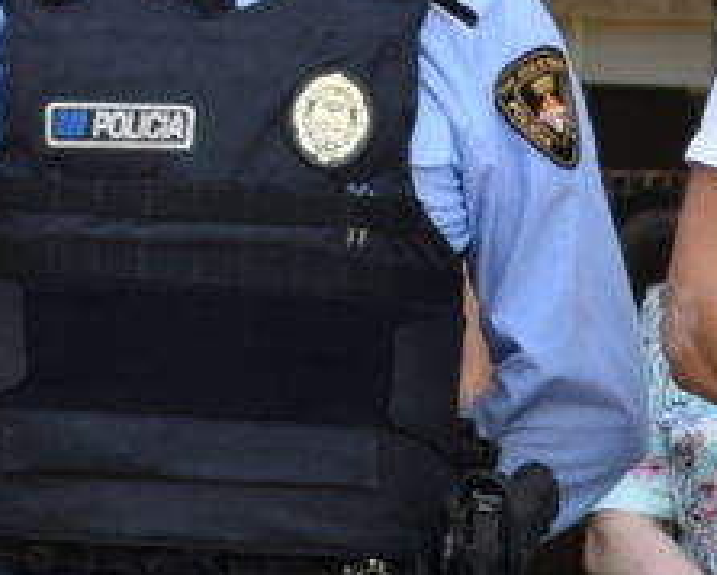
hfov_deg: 5.3
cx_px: 974
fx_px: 7713
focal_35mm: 363
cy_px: 732
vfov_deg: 4.3
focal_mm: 32
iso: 400
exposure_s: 1/200
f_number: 7.1
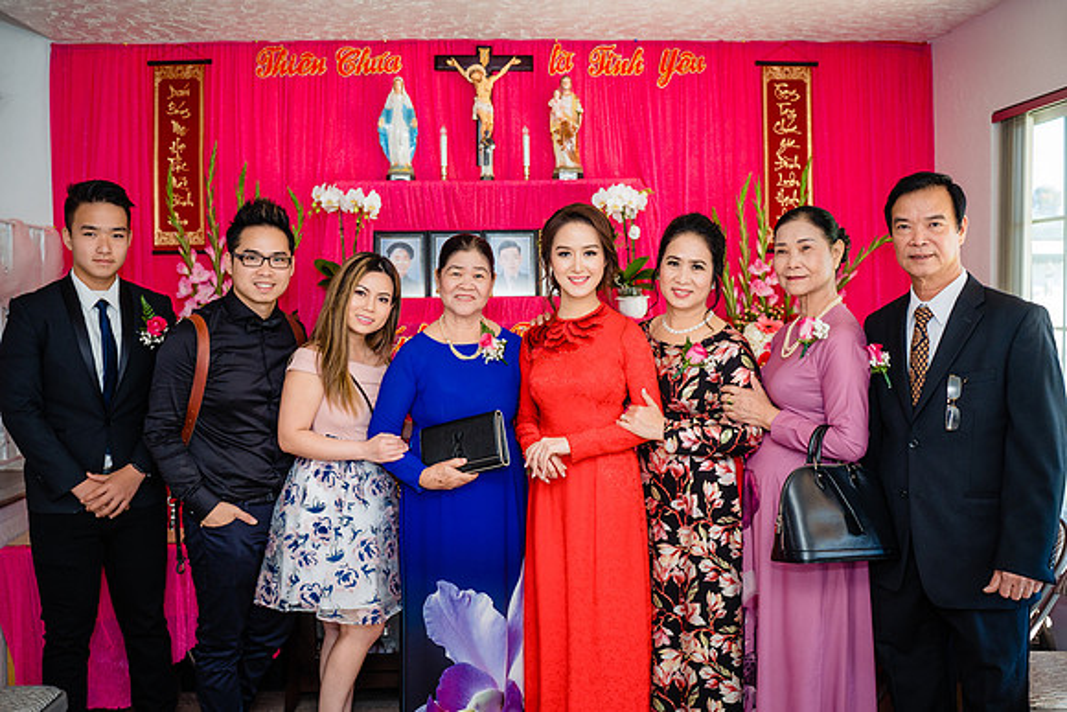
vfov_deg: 37.7
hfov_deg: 54.2
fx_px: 1042
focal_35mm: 35
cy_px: 354
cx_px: 528
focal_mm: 32
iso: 800
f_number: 4
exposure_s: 1/160
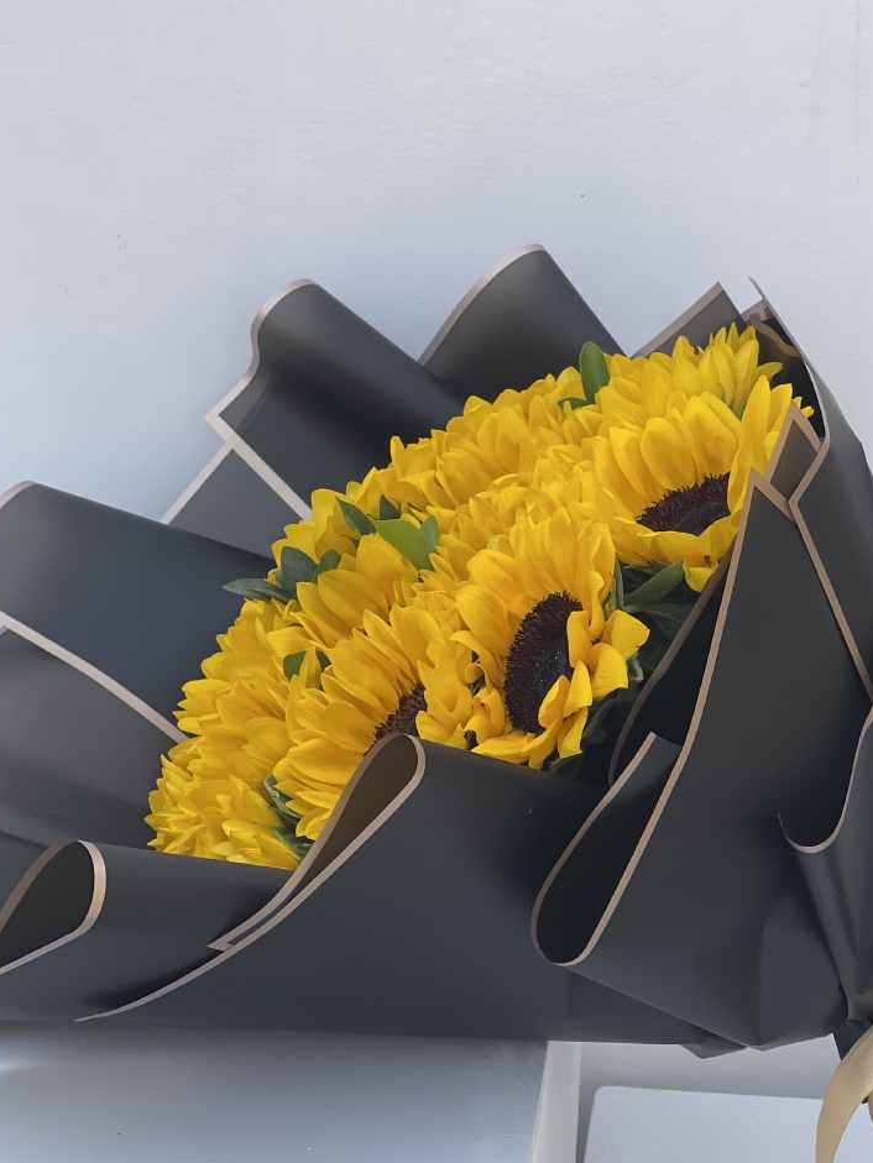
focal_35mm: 102
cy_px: 648
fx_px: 3429
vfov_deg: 19.3
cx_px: 645
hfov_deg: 14.5
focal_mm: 7.5
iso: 20
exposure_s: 1/525
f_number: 2.2
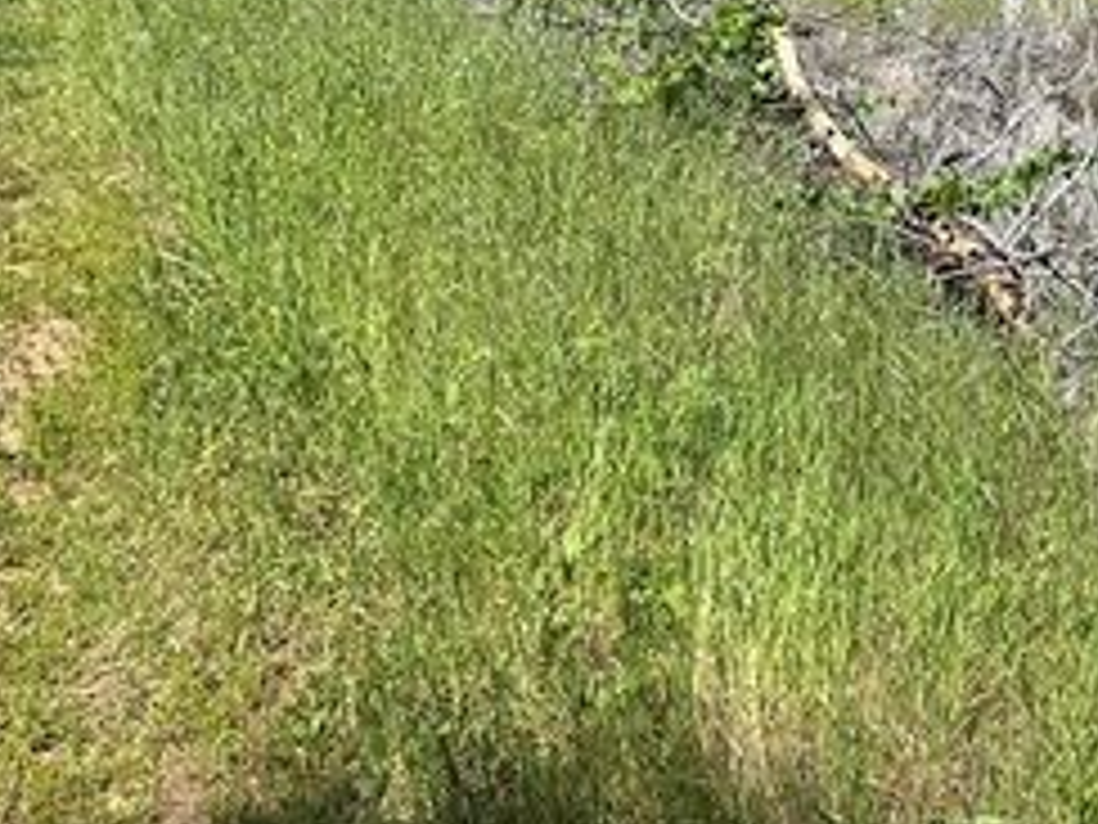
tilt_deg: -13.4
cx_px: 1359
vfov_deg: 22.7
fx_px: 1998
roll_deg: +0.5
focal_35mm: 63
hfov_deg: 26.8
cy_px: 77
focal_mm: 6.86
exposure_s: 1/3597
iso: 80
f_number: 1.78
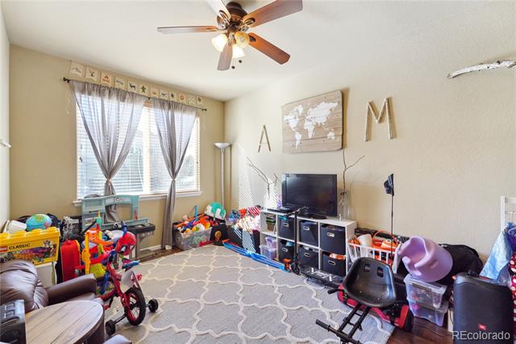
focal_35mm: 14
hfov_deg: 104.3
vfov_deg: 81.1
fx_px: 201
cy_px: 172
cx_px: 258
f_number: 11
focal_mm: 14
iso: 400
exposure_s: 1/13
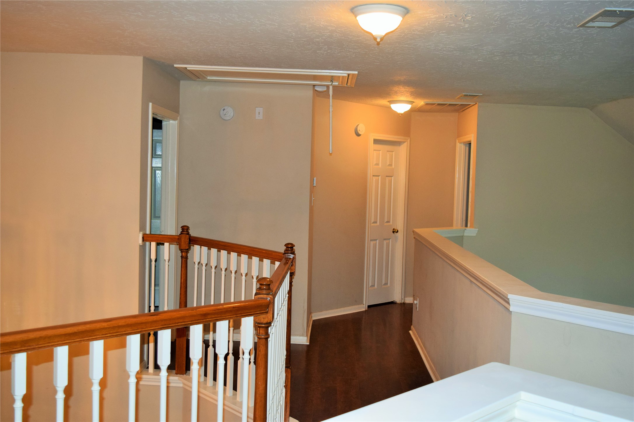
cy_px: 211
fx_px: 634
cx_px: 317
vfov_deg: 36.9
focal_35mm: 36
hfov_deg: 53.1
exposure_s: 1/100
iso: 800
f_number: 5
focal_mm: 24
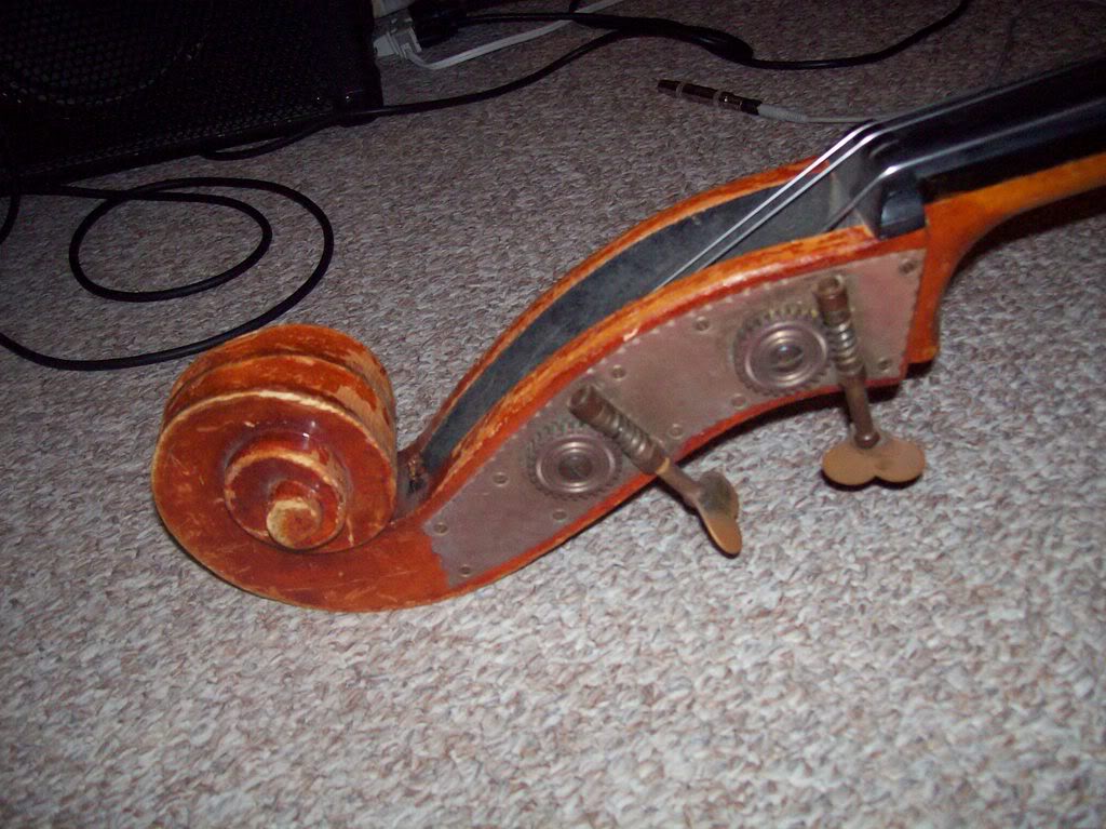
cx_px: 553
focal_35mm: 36
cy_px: 414
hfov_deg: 51.4
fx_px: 1150
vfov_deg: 39.6
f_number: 2.7
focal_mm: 6
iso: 140
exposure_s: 1/64
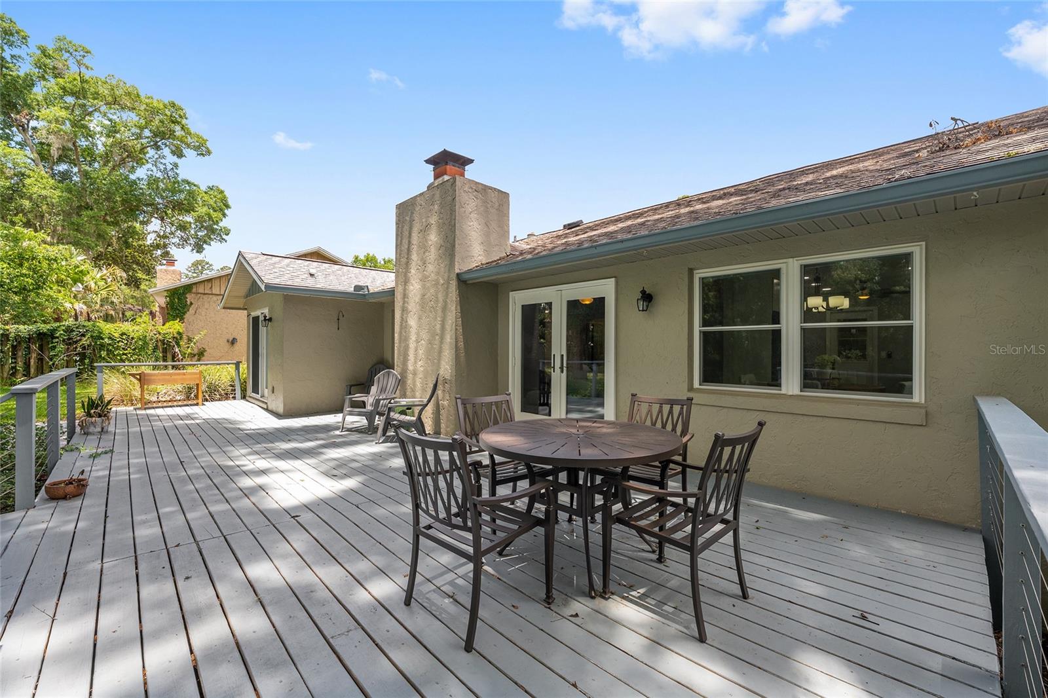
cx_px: 524
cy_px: 349
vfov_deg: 81.2
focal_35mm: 14
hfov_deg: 104.3
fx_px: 407
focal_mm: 14
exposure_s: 1/160
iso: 500
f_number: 8
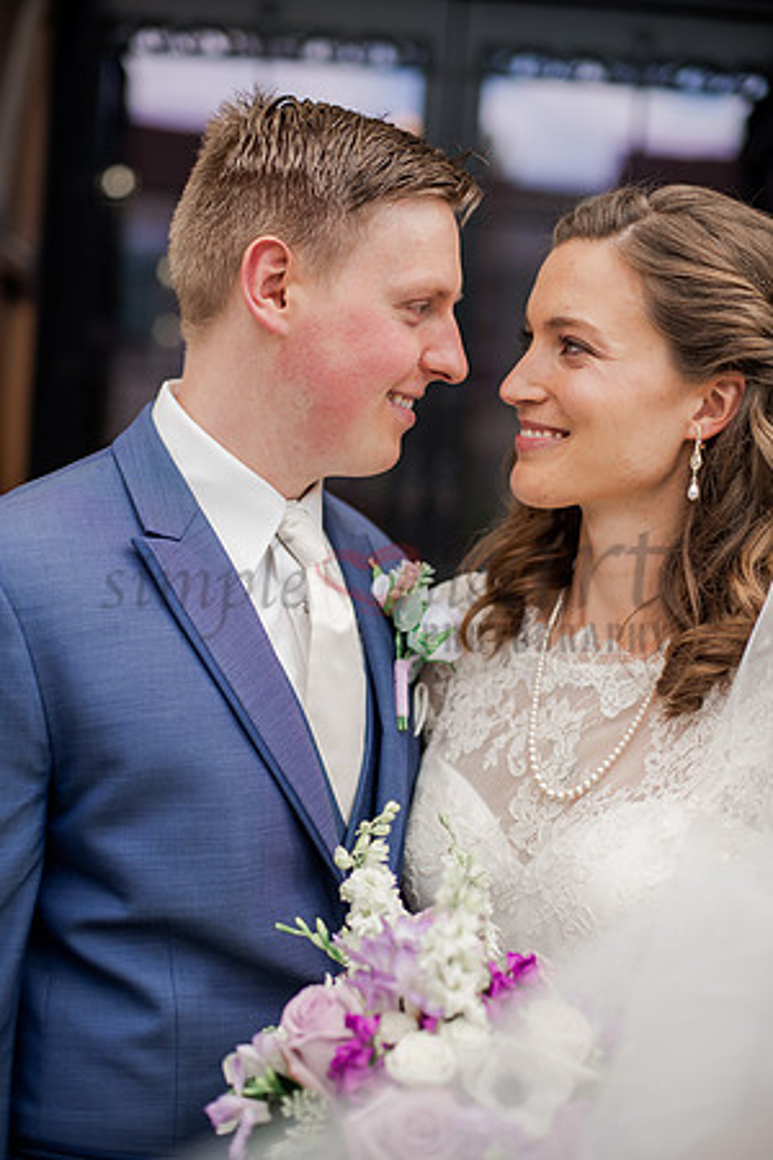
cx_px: 386
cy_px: 580
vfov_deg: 39.6
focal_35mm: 50
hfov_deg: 27.0
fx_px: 1610
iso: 250
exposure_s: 1/2000
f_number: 2.5
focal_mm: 50
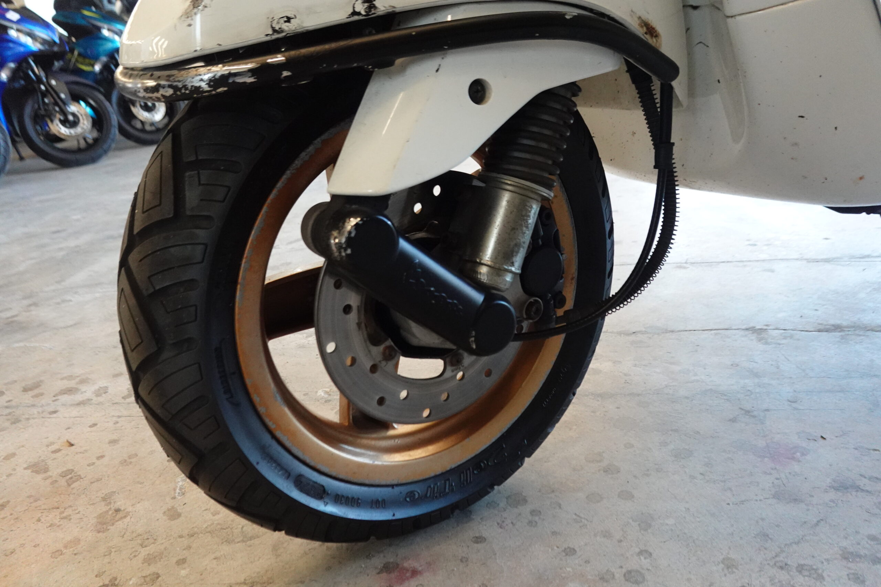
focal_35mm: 28
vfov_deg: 46.4
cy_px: 294
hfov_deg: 65.5
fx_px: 685
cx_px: 440
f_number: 3.2
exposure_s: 1/125
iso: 2000
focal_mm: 10.69
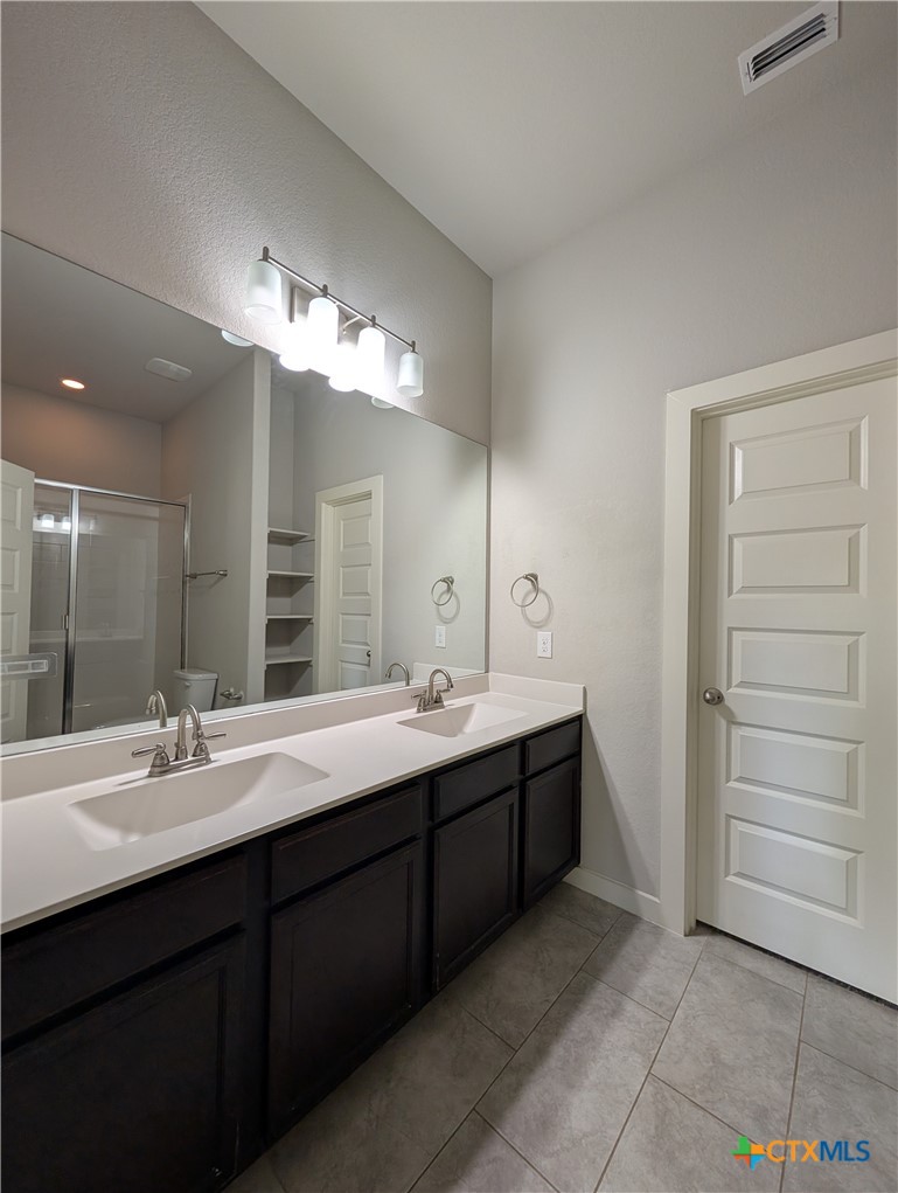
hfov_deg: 94.7
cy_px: 596
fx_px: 414
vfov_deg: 110.4
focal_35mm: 12
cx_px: 449
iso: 52
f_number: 1.7
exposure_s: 1/48.8
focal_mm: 2.02
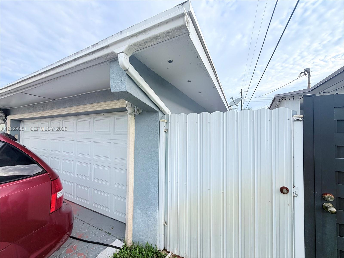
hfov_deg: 102.1
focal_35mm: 14
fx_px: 139
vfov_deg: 85.7
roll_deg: -0.7
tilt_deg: +2.0
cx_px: 172
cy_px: 129
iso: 40
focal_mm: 2.22
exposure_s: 1/564
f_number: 2.2
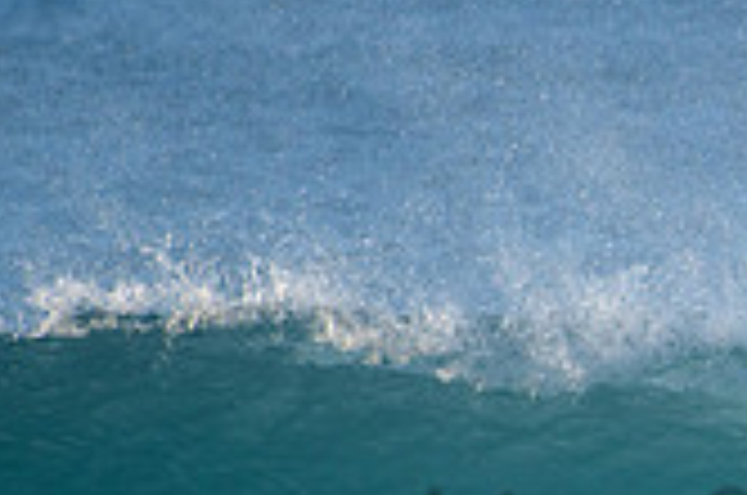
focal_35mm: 1890
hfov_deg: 1.1
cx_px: 895
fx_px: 39142
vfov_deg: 0.7
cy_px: 478
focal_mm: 500
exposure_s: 1/2000
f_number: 5.6
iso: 500
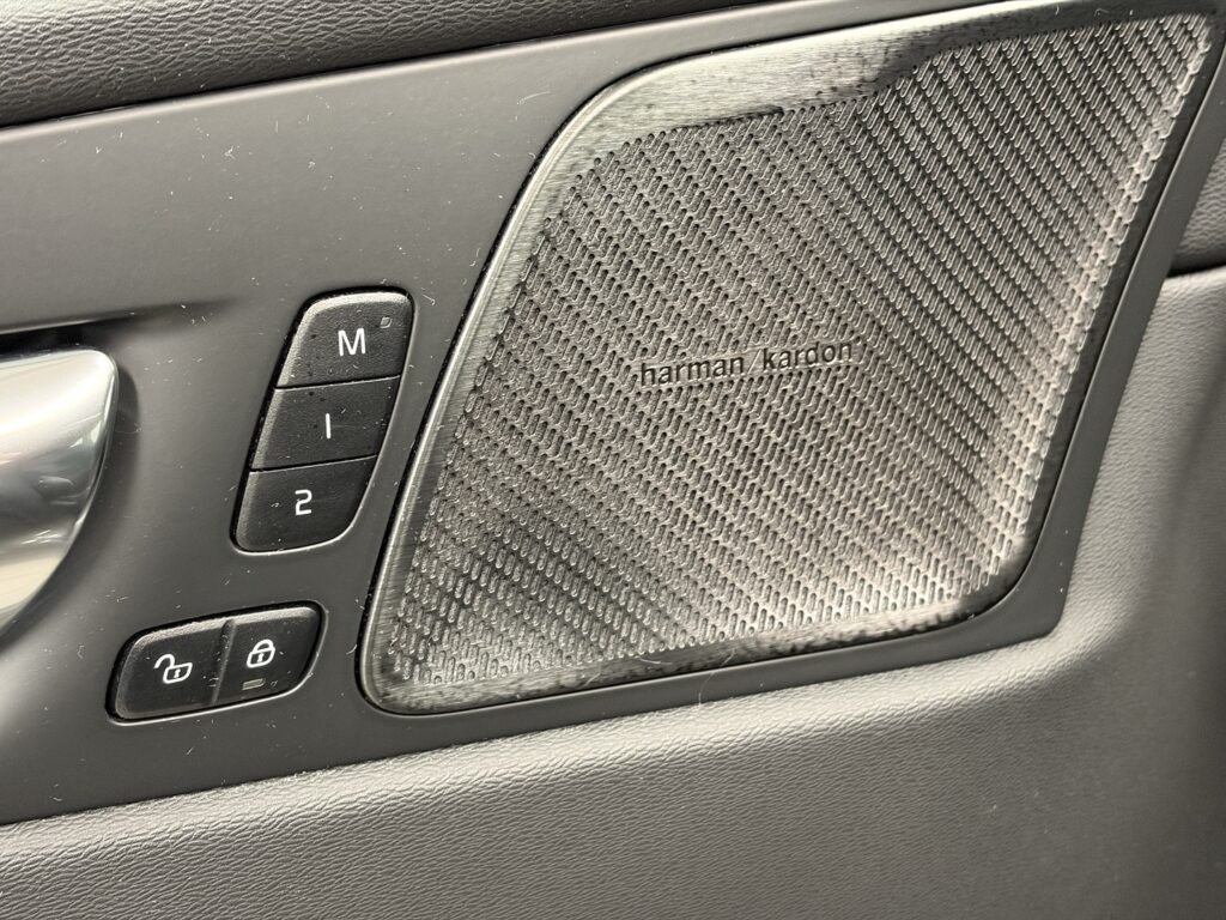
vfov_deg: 28.0
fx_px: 1842
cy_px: 460
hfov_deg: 36.8
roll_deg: +4.0
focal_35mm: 52
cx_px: 613
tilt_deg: -28.7
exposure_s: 1/25
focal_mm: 5.96
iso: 320
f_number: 1.6
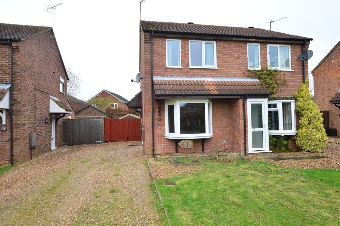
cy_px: 113
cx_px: 170
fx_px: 198
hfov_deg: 81.2
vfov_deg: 59.4
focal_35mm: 21
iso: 400
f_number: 7.1
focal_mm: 14
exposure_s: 1/200
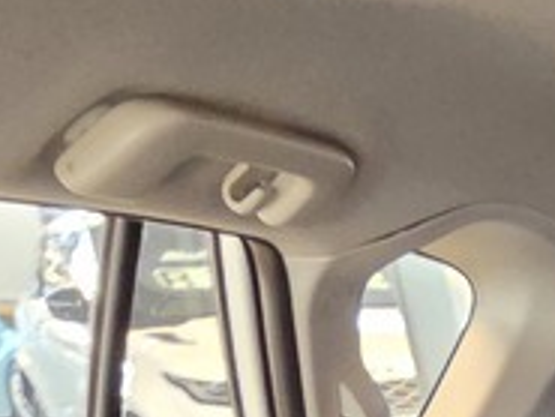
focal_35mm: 72
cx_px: 1080
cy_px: 969
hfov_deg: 18.6
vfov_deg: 14.5
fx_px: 1155
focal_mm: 2.2
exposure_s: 1/33.3
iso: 1250
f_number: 2.2
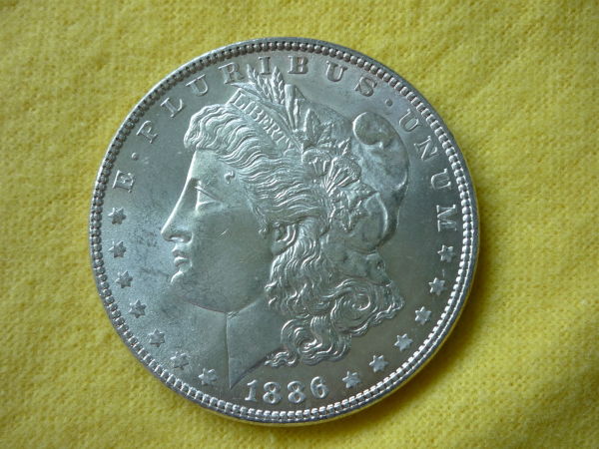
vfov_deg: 35.1
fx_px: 709
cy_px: 224
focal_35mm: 41
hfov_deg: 45.8
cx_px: 300
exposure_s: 1/13
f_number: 4
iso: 100
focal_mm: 6.5
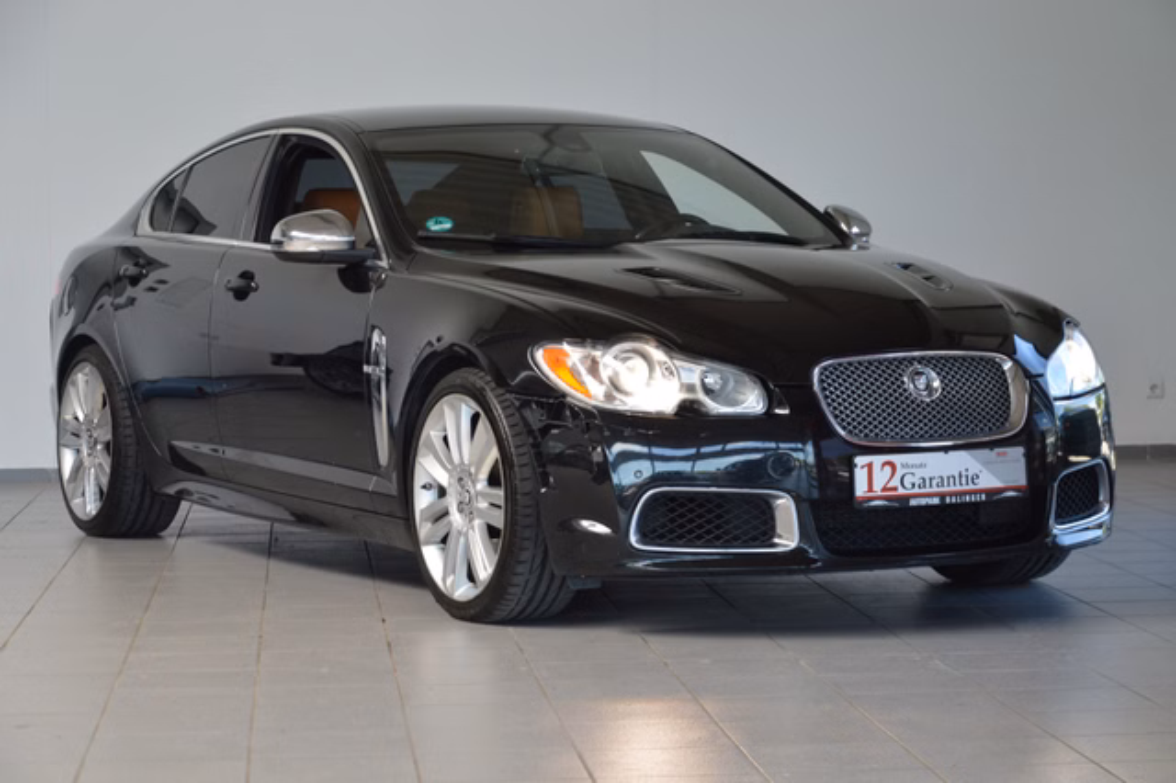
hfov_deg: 21.9
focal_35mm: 93
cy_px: 392
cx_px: 588
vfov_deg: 14.7
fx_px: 3036
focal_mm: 62
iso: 400
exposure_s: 1/100
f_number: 5.3
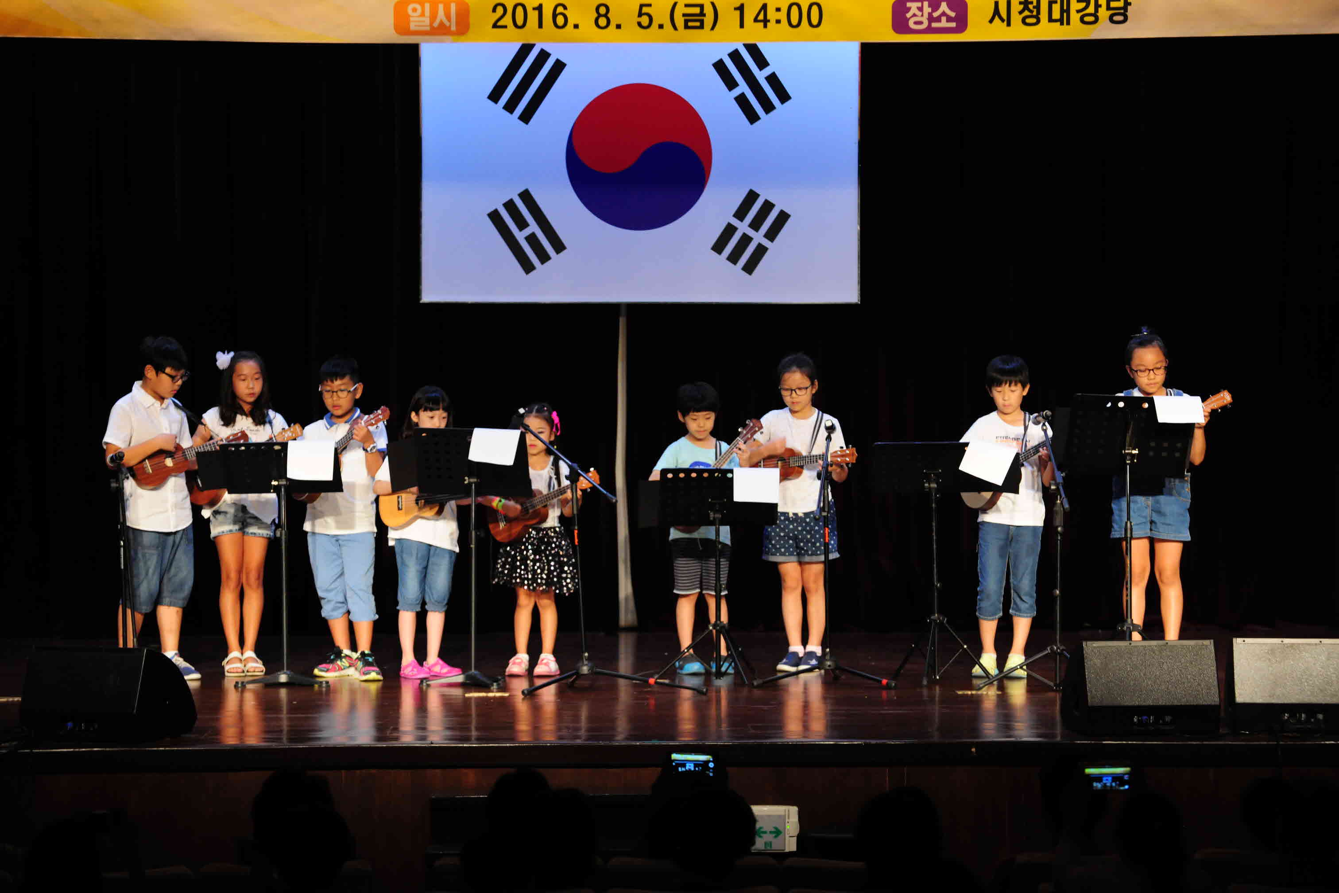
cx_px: 670
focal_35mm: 155
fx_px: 5765
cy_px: 446
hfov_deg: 13.2
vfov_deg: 8.9
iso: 1600
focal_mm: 155
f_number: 5.6
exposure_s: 1/125
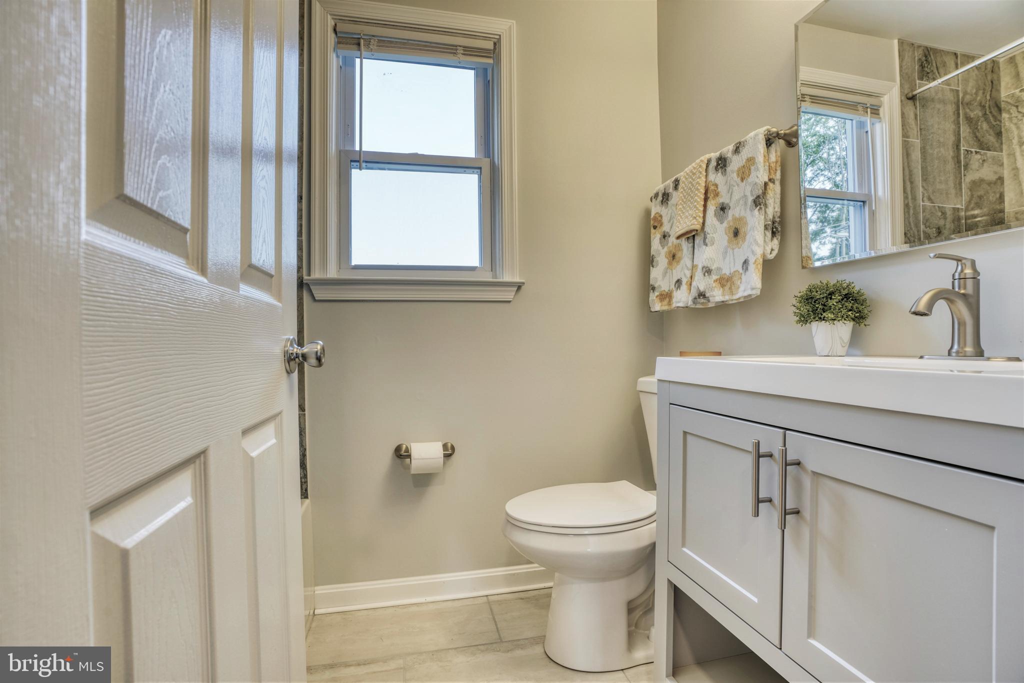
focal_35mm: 16
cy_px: 342
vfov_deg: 73.8
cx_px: 512
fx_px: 455
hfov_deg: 96.7
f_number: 7.1
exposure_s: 1/500
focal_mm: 16
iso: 640
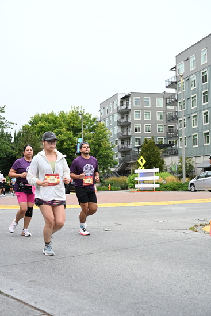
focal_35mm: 46
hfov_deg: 29.3
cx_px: 106
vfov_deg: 42.7
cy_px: 158
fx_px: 404
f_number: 4
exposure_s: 1/800
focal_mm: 46
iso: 1600
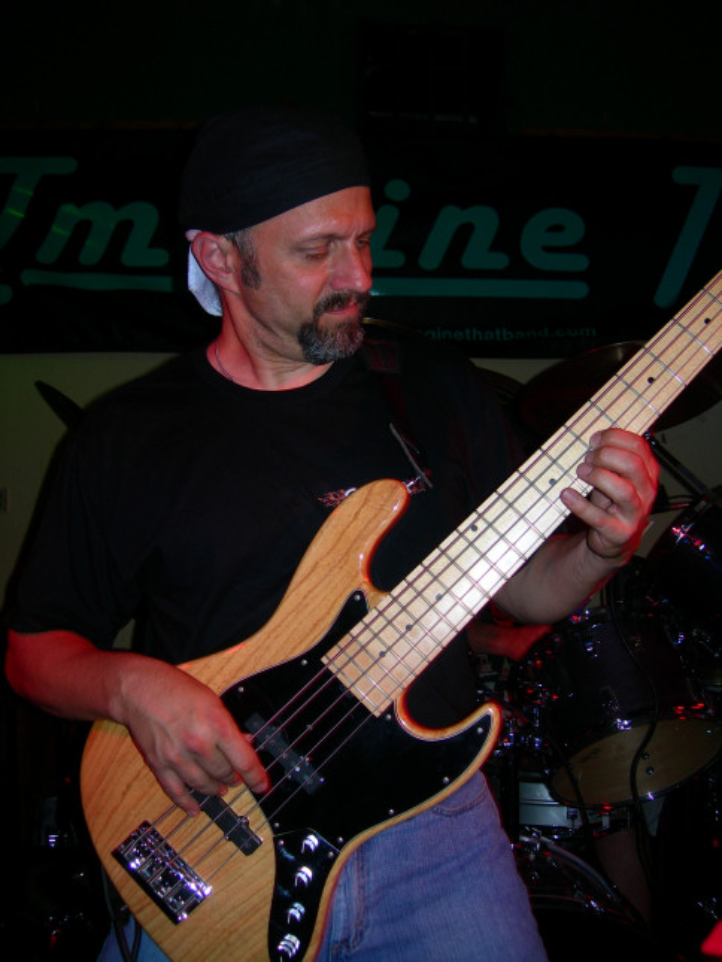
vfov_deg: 49.0
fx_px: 1056
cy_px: 481
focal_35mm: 38
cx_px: 361
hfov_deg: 37.7
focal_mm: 7.8
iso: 50
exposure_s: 1/60.1
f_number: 2.8
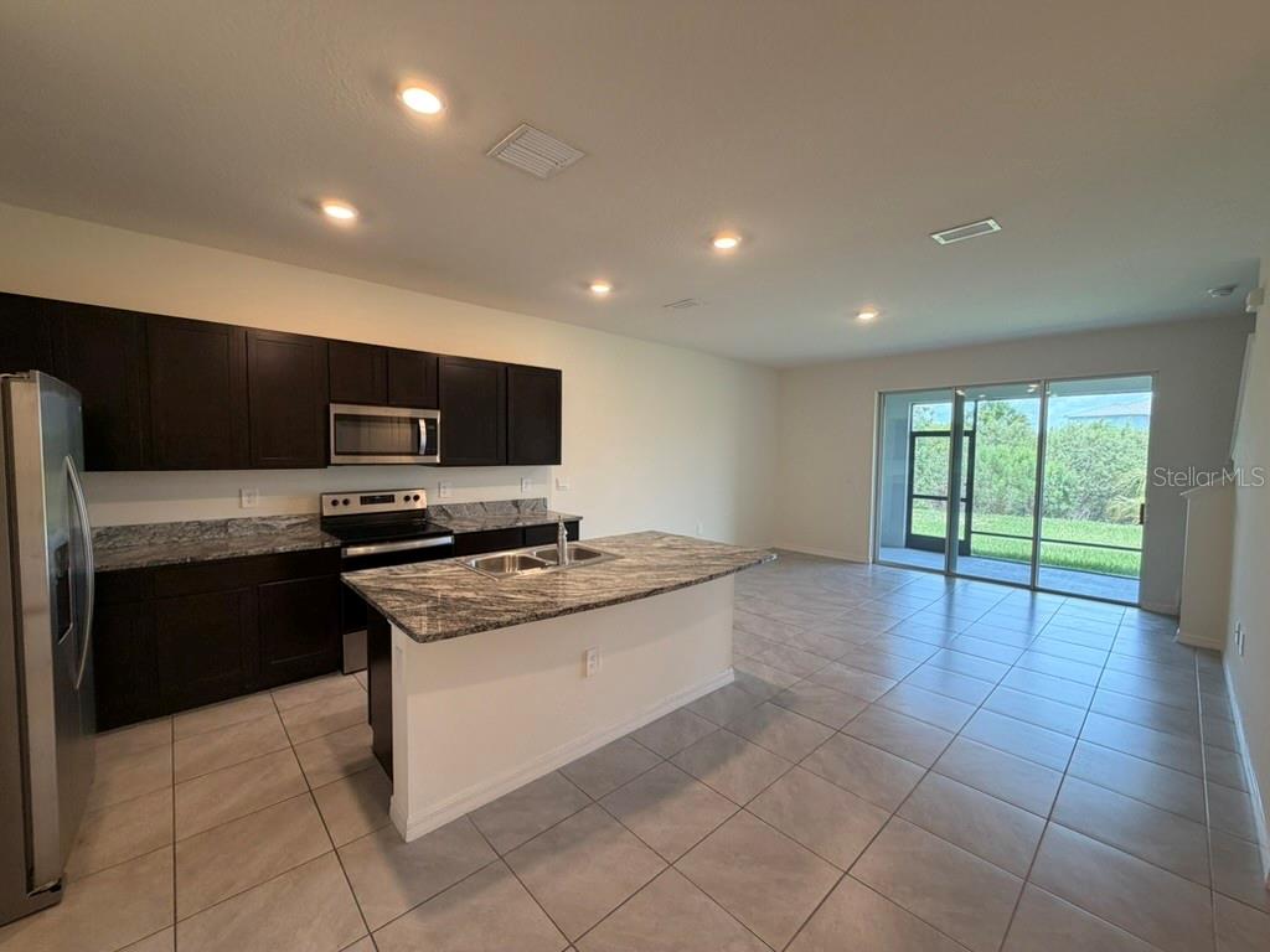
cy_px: 476
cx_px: 635
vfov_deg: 85.7
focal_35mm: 14
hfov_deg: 102.1
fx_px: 514
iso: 200
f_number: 2.2
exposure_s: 1/60
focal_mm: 2.22
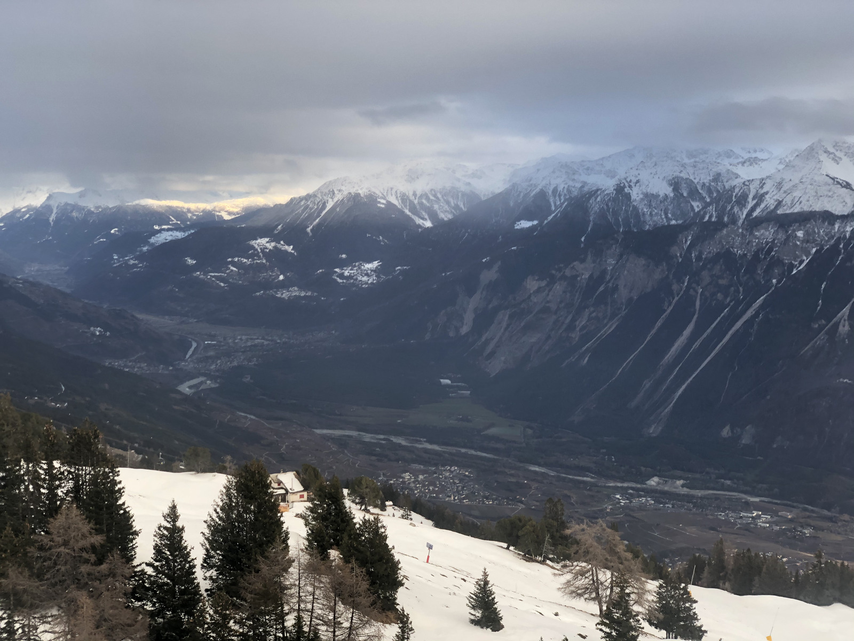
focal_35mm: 52
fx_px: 1283
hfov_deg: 36.8
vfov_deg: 28.0
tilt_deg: -5.3
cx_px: 427
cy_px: 320
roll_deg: +1.0
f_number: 2.4
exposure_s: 1/120
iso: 25
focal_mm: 6
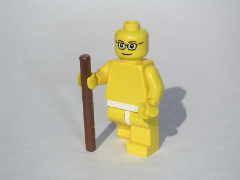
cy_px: 90
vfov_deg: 13.3
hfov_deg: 17.7
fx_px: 770
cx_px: 120
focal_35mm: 111
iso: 160
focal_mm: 17.1
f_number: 8
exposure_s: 1/1000
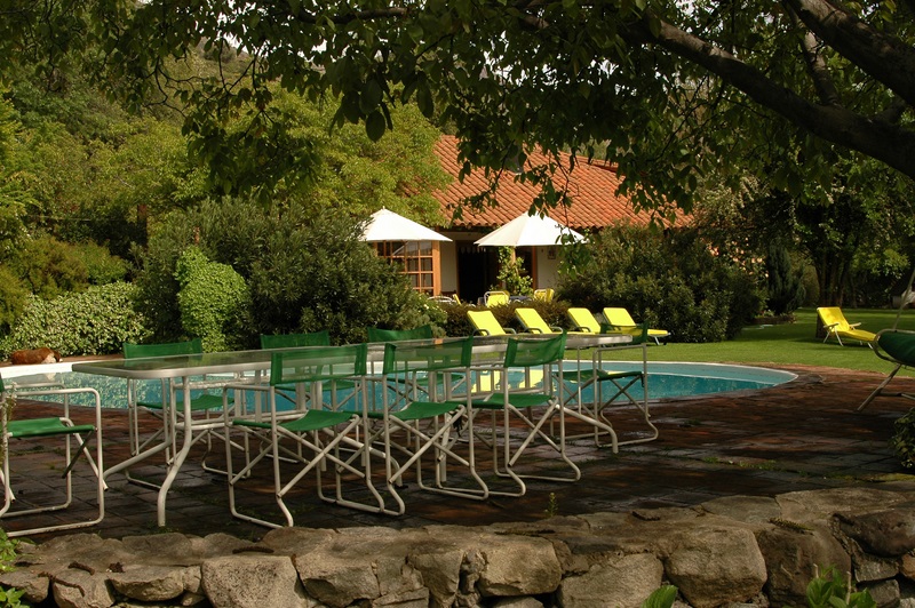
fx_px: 1067
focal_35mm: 42
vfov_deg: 31.8
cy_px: 304
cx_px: 458
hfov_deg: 46.4
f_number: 13
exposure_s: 1/160
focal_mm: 28
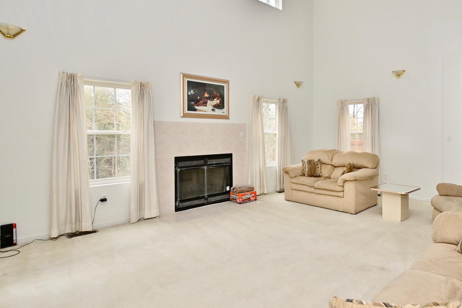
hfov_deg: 79.2
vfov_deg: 59.1
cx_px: 298
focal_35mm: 21
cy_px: 126
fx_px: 269
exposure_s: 1/125
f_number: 7.1
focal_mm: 10
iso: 200
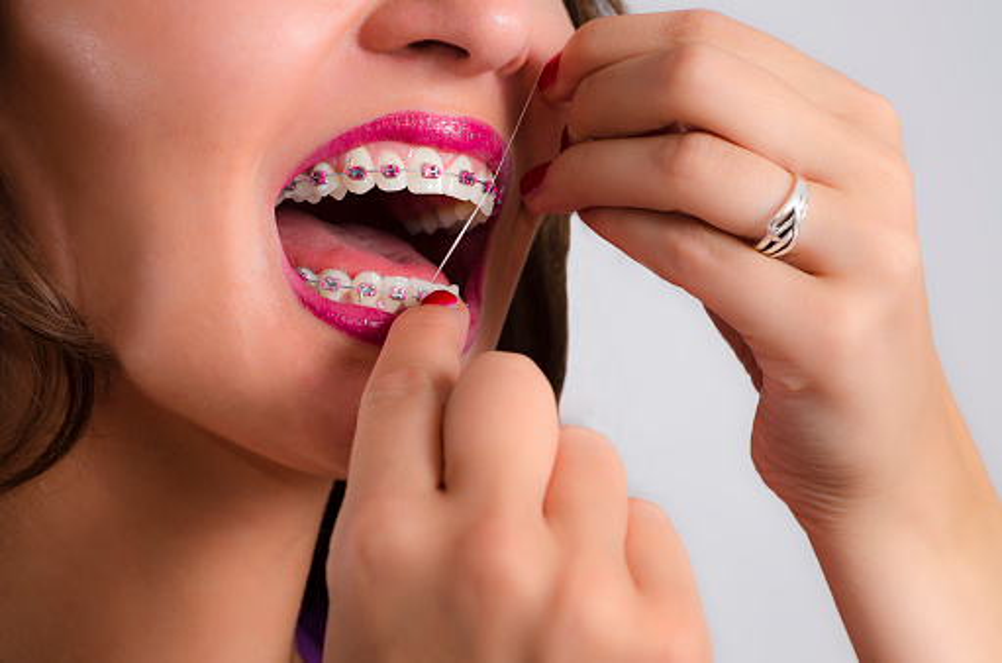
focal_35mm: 75
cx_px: 501
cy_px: 332
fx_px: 2082
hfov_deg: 27.1
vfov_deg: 18.1
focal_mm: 50
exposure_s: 1/160
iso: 125
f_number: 6.3
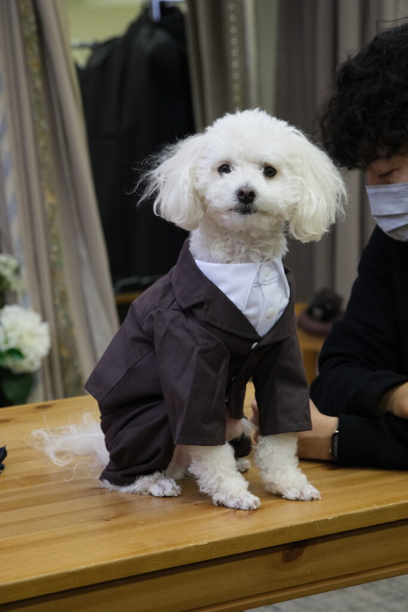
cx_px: 204
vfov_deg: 19.5
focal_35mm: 105
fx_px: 1784
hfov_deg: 13.0
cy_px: 306
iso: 2500
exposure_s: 1/125
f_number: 5
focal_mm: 70.3
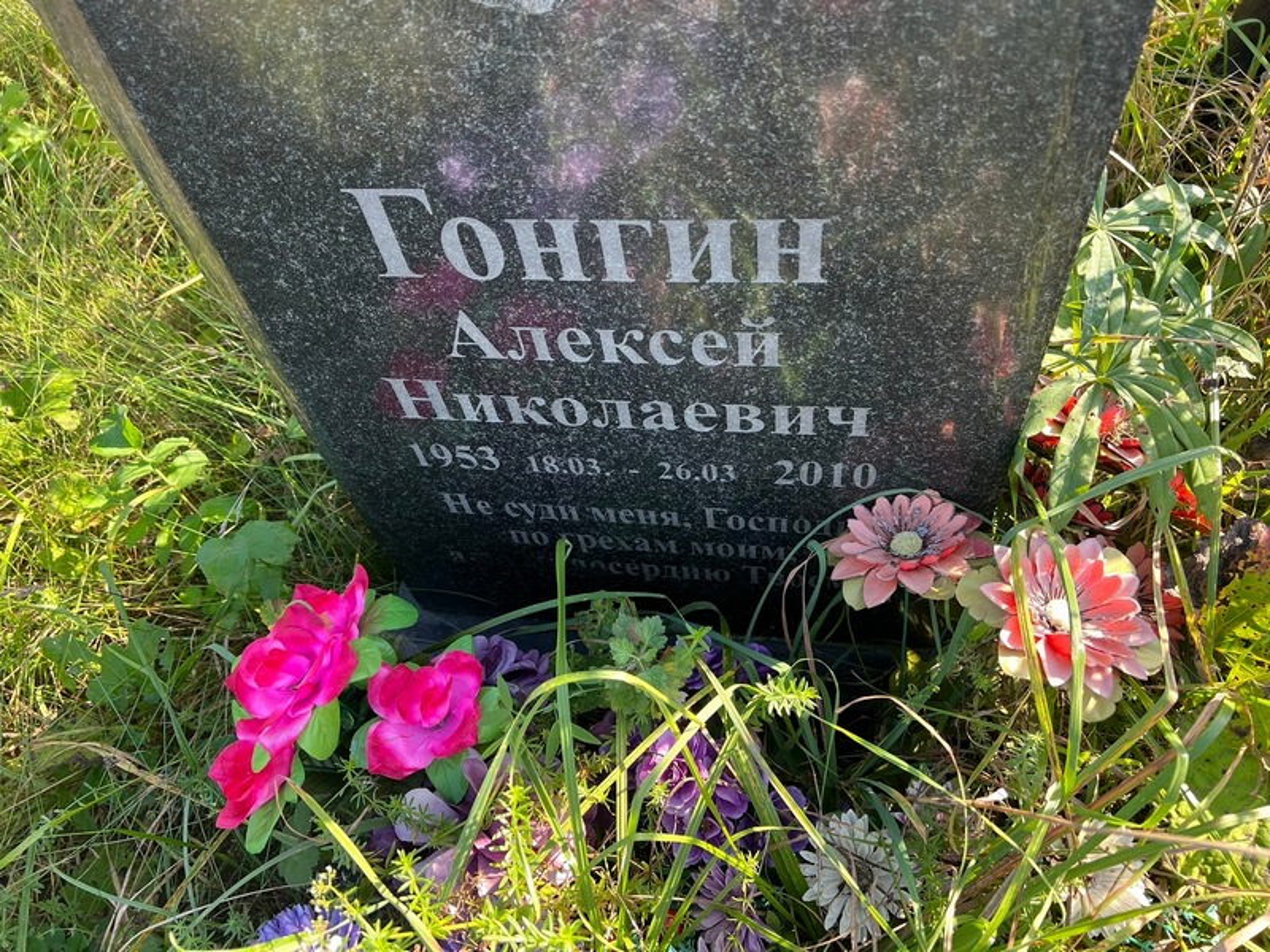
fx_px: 954
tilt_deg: -54.6
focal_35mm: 26
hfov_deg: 67.3
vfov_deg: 53.1
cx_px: 635
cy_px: 476
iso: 40
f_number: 1.5
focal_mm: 5.7
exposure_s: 1/214
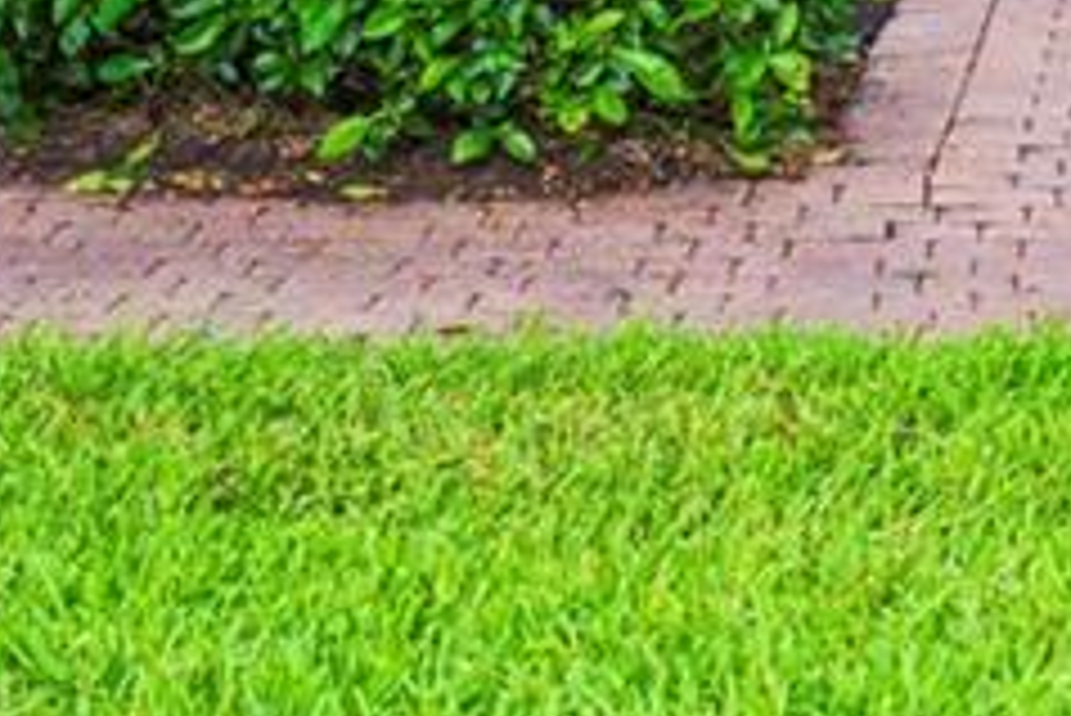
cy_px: -450
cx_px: 1300
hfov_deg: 13.6
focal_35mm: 146
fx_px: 4346
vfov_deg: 9.1
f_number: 6.3
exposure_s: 1/80
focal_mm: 34
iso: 100
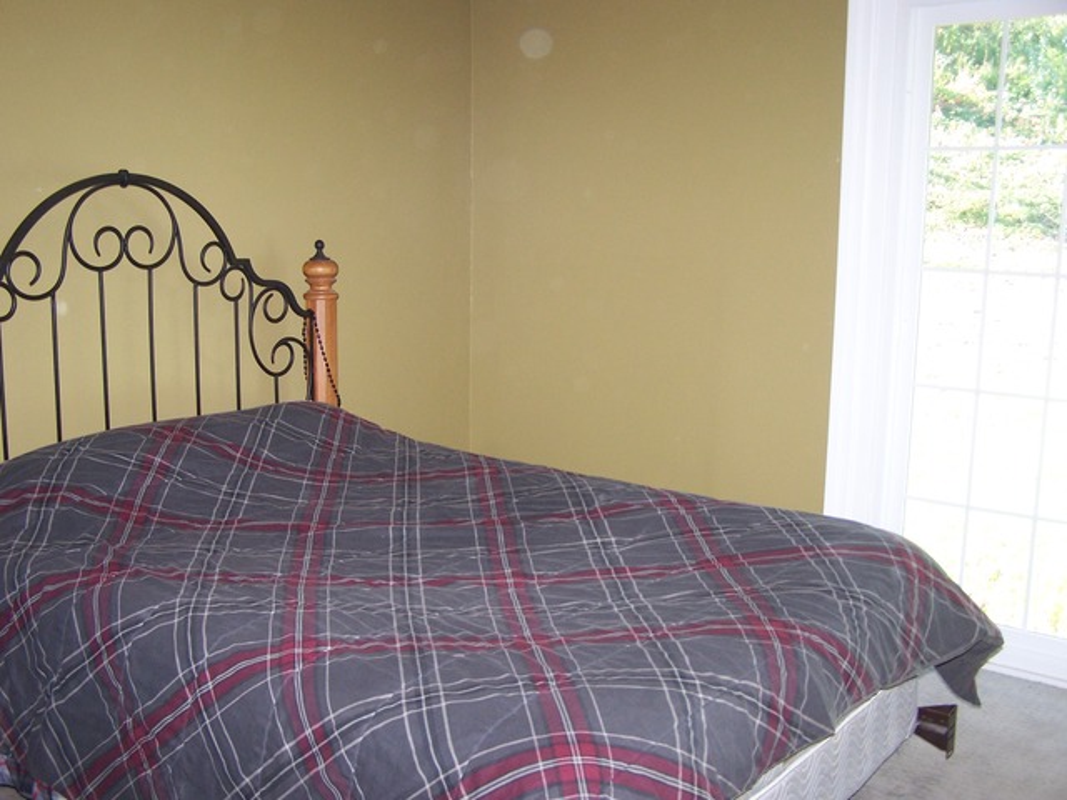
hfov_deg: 49.0
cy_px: 400
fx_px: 1171
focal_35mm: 38
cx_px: 534
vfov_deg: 37.7
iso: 140
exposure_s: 1/60
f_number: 2.8
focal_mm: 6.3
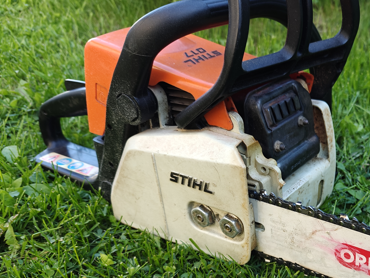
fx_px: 449
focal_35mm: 42
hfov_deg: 41.5
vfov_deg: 33.8
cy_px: 201
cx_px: 327
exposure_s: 1/100
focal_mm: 6.06
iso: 125
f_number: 1.6
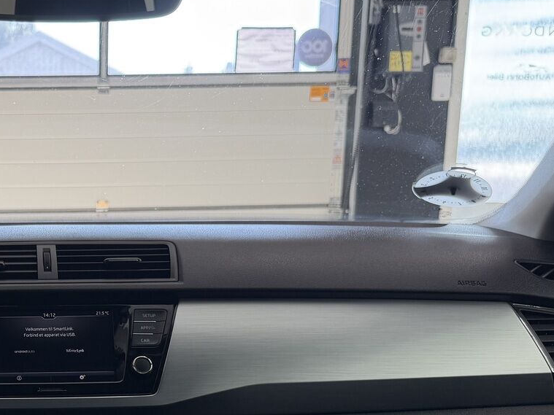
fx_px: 864
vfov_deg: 26.5
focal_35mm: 54
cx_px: 24
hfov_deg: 33.1
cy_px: 339
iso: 64
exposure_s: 1/100
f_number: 1.78
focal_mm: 6.76
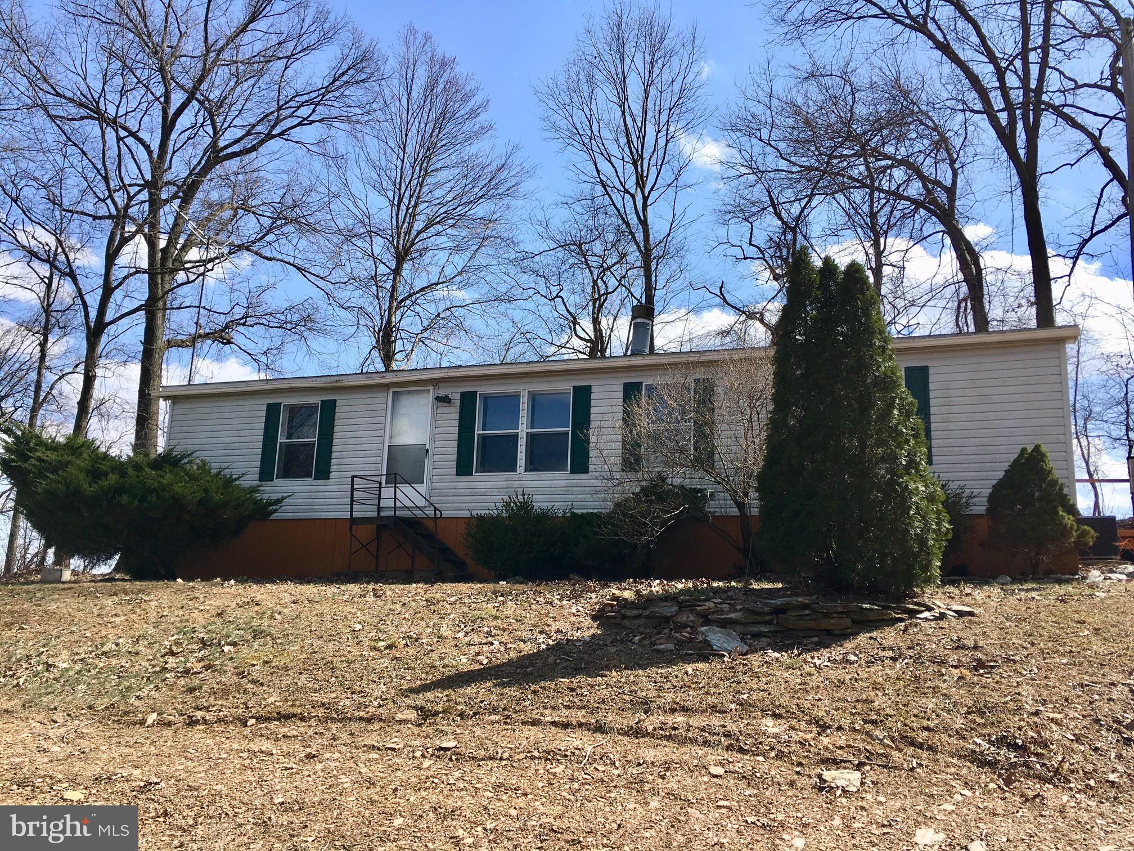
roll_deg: -2.1
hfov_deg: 61.7
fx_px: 950
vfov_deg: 48.2
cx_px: 567
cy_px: 426
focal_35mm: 29
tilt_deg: +9.6
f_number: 2.2
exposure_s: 1/1350
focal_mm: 4.15
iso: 25
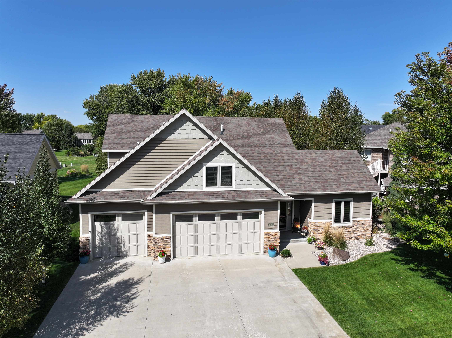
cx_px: 226
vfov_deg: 56.8
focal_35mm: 24
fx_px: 313
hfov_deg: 71.6
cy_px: 169
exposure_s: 1/2000
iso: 100
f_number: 2.8
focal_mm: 12.29
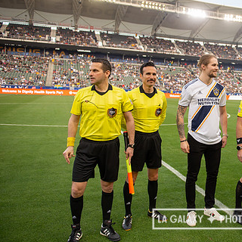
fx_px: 293
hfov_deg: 42.2
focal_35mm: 37
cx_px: 206
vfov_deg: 44.8
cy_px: 105
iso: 400
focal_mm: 24
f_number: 2.8
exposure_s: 1/640
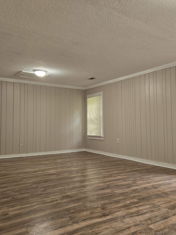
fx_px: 210
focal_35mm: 31
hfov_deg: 45.2
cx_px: 104
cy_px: 118
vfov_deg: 58.4
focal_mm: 5.4
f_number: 1.8
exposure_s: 1/120
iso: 320
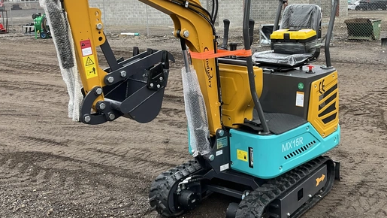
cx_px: 240
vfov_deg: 25.8
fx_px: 472
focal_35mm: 46
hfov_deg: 44.2
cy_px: 70
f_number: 1.8
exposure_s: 1/262
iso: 25
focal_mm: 3
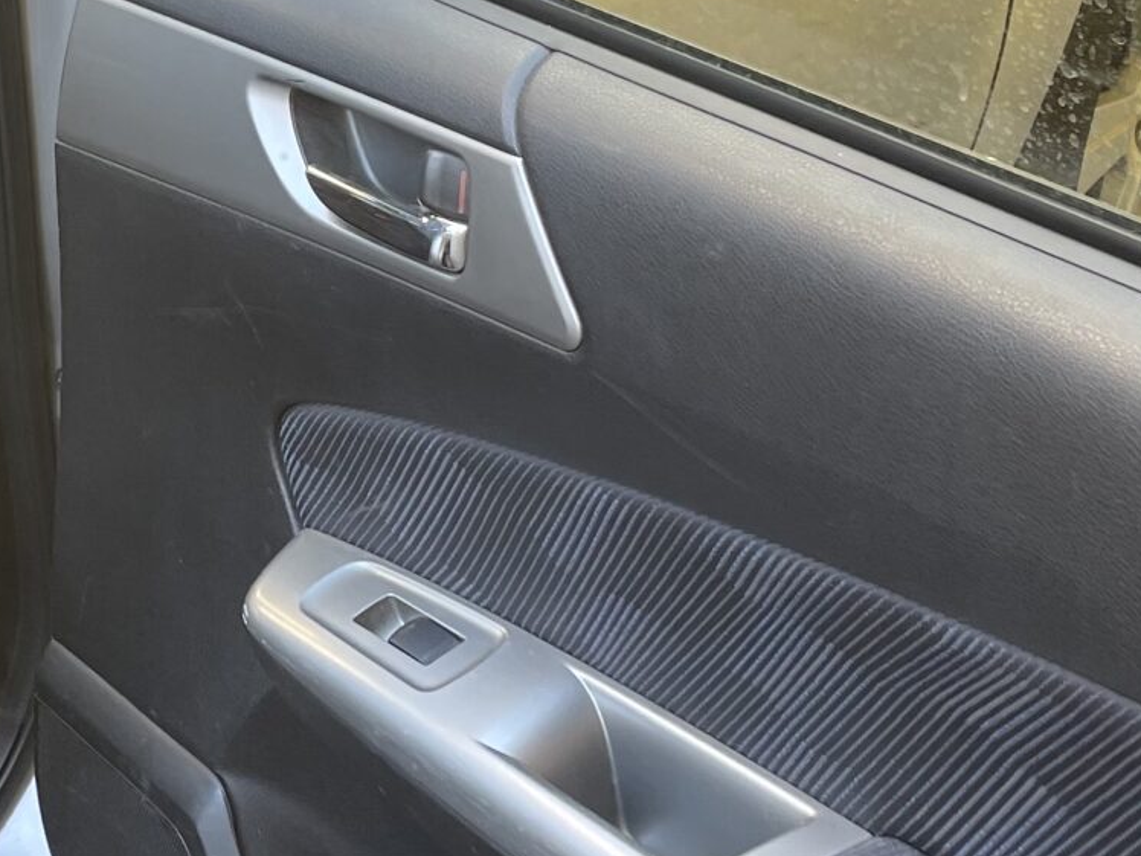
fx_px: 2934
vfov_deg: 16.5
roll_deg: -0.3
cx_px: 111
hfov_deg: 21.5
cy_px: 230
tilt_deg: -26.5
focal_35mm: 89
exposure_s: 1/121
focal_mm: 4.2
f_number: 1.6
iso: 64
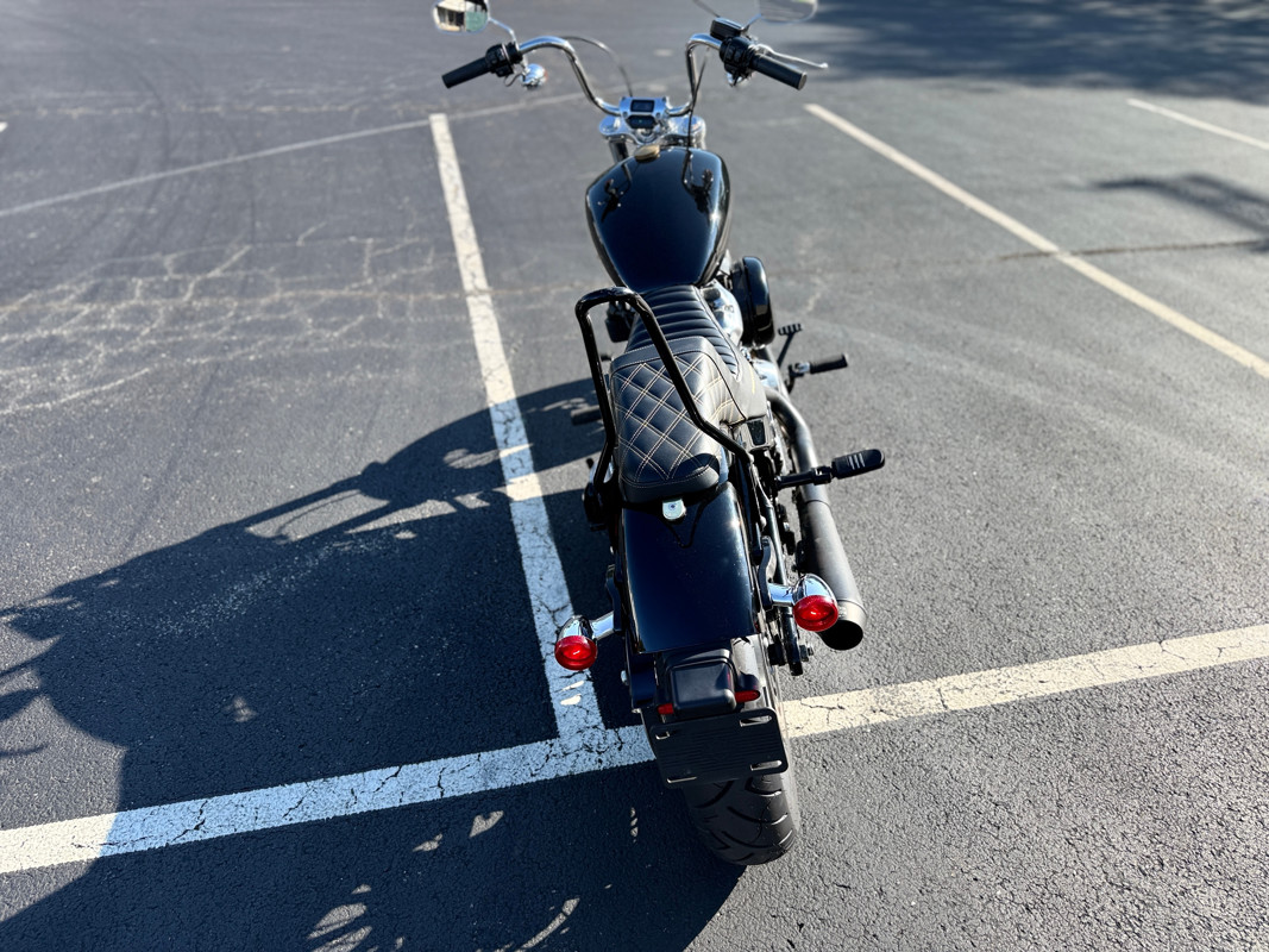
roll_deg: -4.3
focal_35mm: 24
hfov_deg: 71.6
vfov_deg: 56.8
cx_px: 634
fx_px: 880
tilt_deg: -36.0
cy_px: 476
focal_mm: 6.76
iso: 80
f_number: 1.78
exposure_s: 1/1385
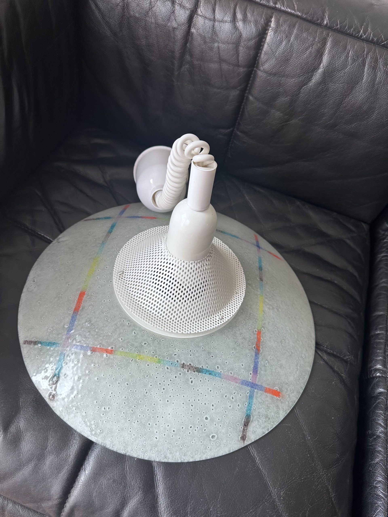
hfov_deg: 56.8
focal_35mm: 24
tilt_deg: -50.1
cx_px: 194
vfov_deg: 71.6
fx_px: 359
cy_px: 258
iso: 100
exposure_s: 1/121
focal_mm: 6.86
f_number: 1.78
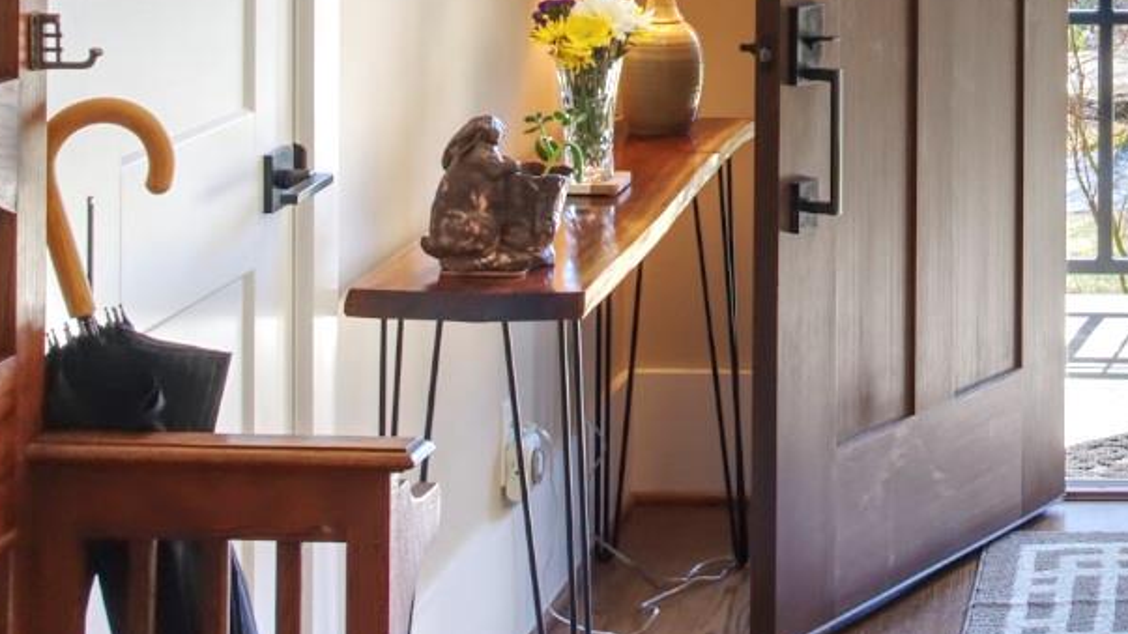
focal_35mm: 89
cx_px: 1199
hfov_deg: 22.7
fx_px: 2662
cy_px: -275
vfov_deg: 13.0
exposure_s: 1/10
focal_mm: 25
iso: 200
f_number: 10
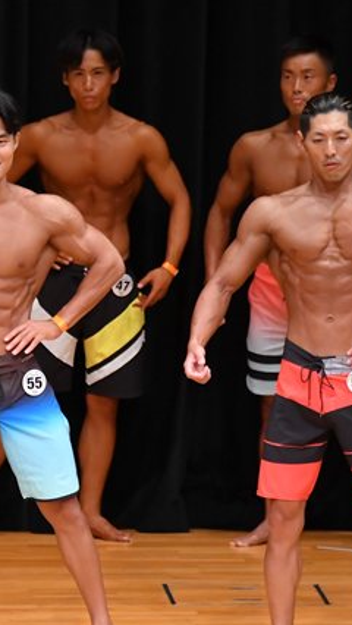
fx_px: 8055
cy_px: 376
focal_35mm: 486
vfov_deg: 4.4
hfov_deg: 2.5
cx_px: -20
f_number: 5.6
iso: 4000
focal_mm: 170
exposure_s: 1/400
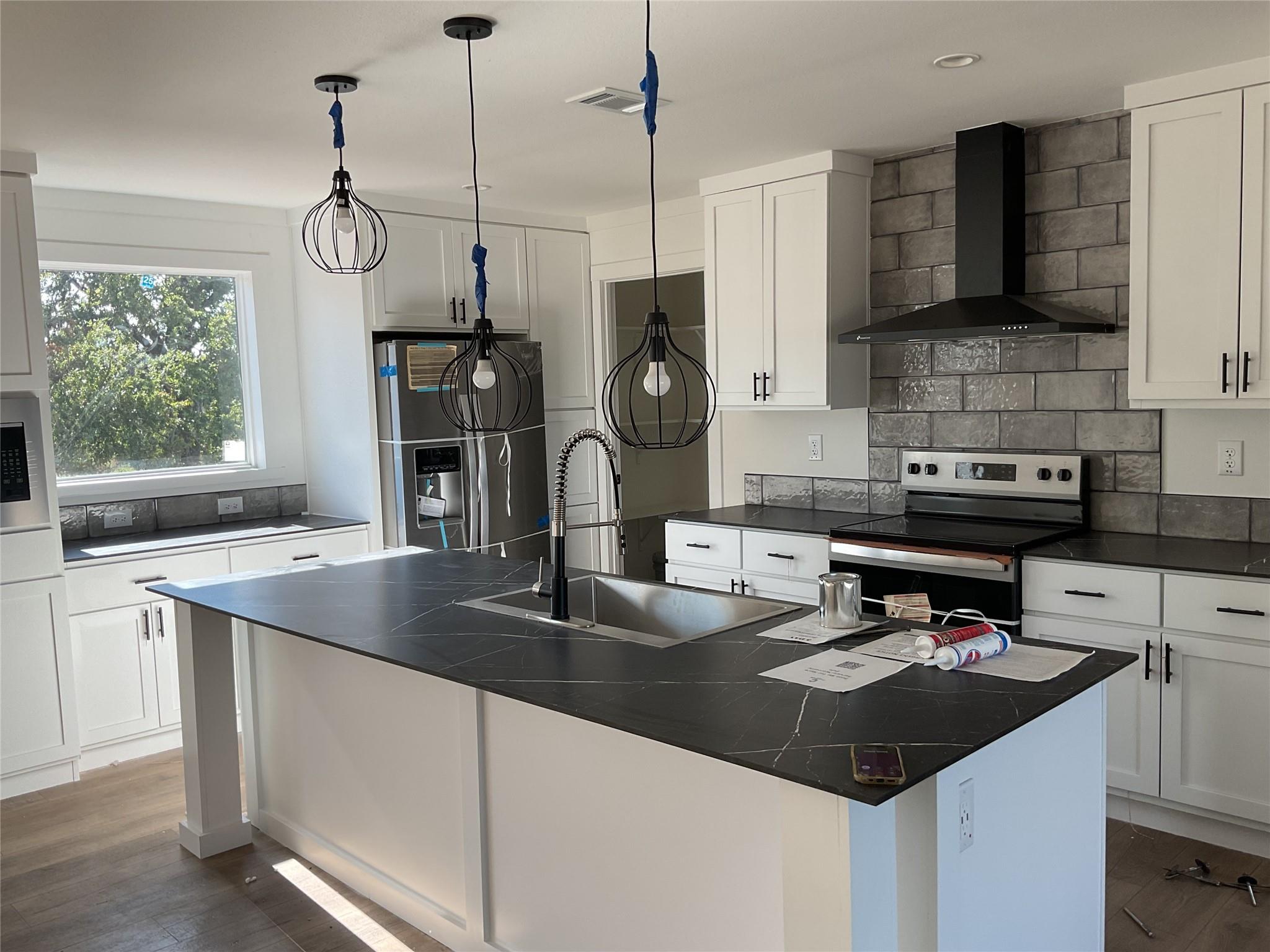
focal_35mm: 29
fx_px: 1064
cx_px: 635
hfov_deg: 61.7
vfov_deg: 48.2
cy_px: 476
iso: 25
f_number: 1.8
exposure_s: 1/120
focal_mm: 3
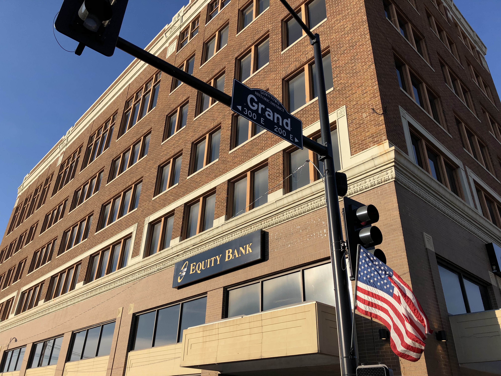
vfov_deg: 48.2
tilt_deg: +29.3
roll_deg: -1.2
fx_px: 420
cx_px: 250
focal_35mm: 29
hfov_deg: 61.7
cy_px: 188
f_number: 1.8
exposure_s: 1/1845
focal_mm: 3.99
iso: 20
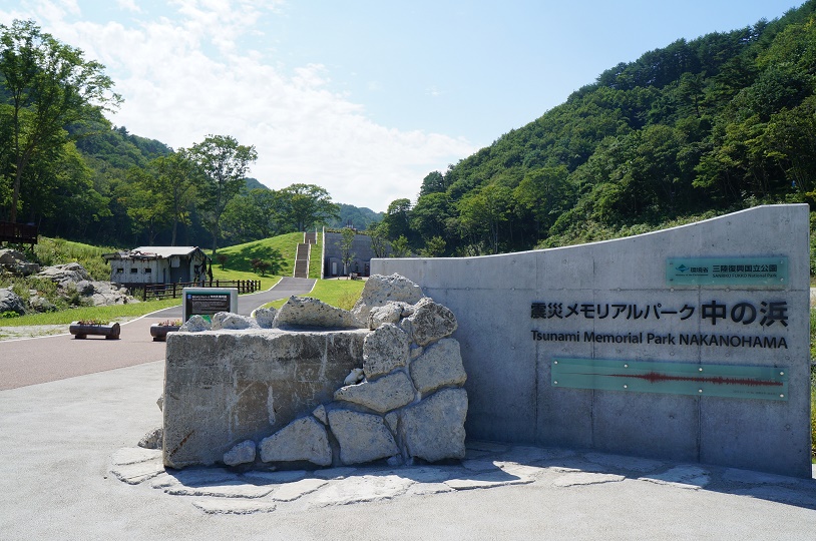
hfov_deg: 57.3
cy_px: 270
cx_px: 408
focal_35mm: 33
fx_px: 747
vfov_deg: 39.8
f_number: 13
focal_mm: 22
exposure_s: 1/320
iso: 200
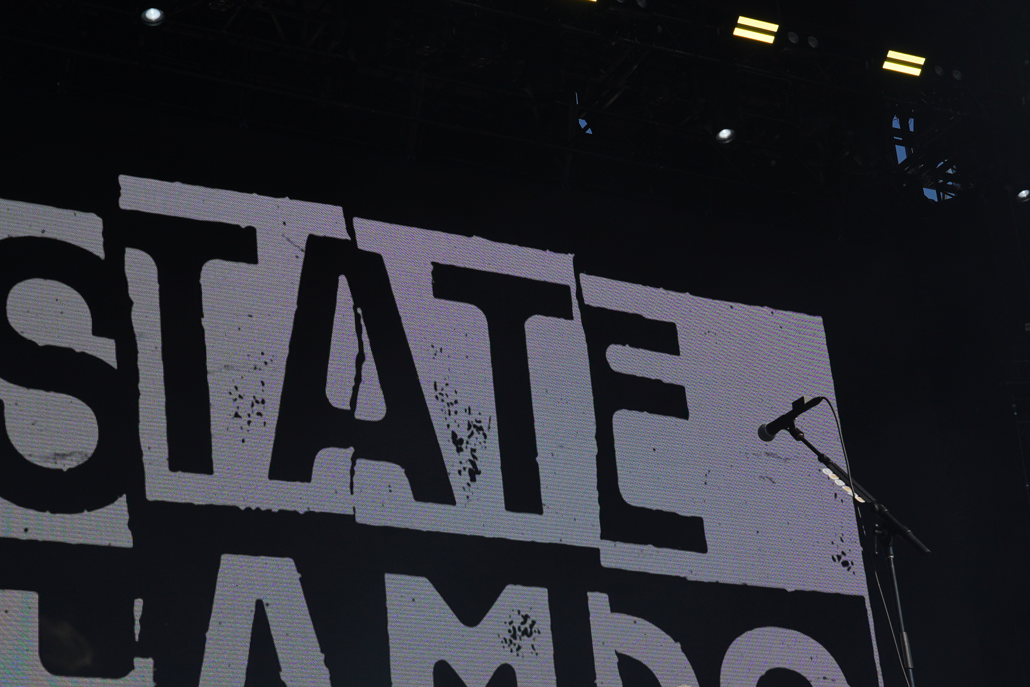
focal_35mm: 70
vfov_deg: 19.4
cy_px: 482
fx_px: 2003
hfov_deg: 28.8
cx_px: 510
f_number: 8
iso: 100
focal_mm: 40
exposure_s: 1/800
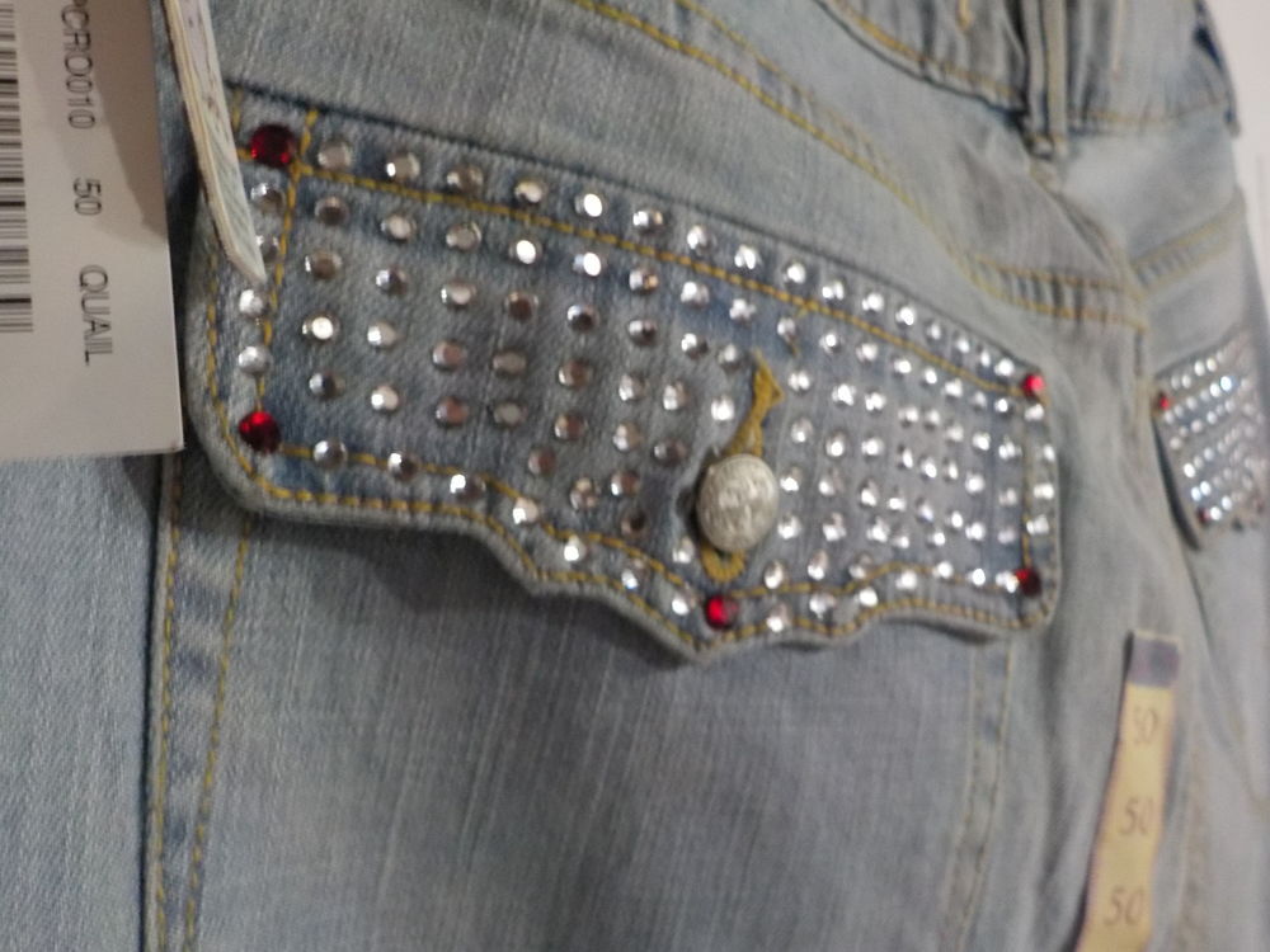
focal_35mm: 30
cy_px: 476
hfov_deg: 60.0
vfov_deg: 46.8
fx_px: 1101
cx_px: 635
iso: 560
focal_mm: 4.1
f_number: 3.3
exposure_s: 1/8
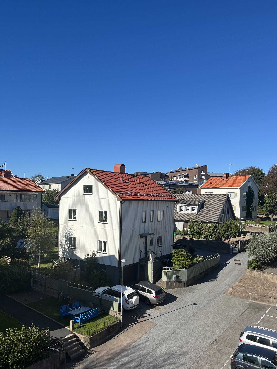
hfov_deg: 48.1
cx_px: 153
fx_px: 309
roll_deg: +0.1
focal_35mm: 29
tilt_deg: -1.4
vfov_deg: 61.5
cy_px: 204
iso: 50
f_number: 1.6
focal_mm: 5.1
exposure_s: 1/4149
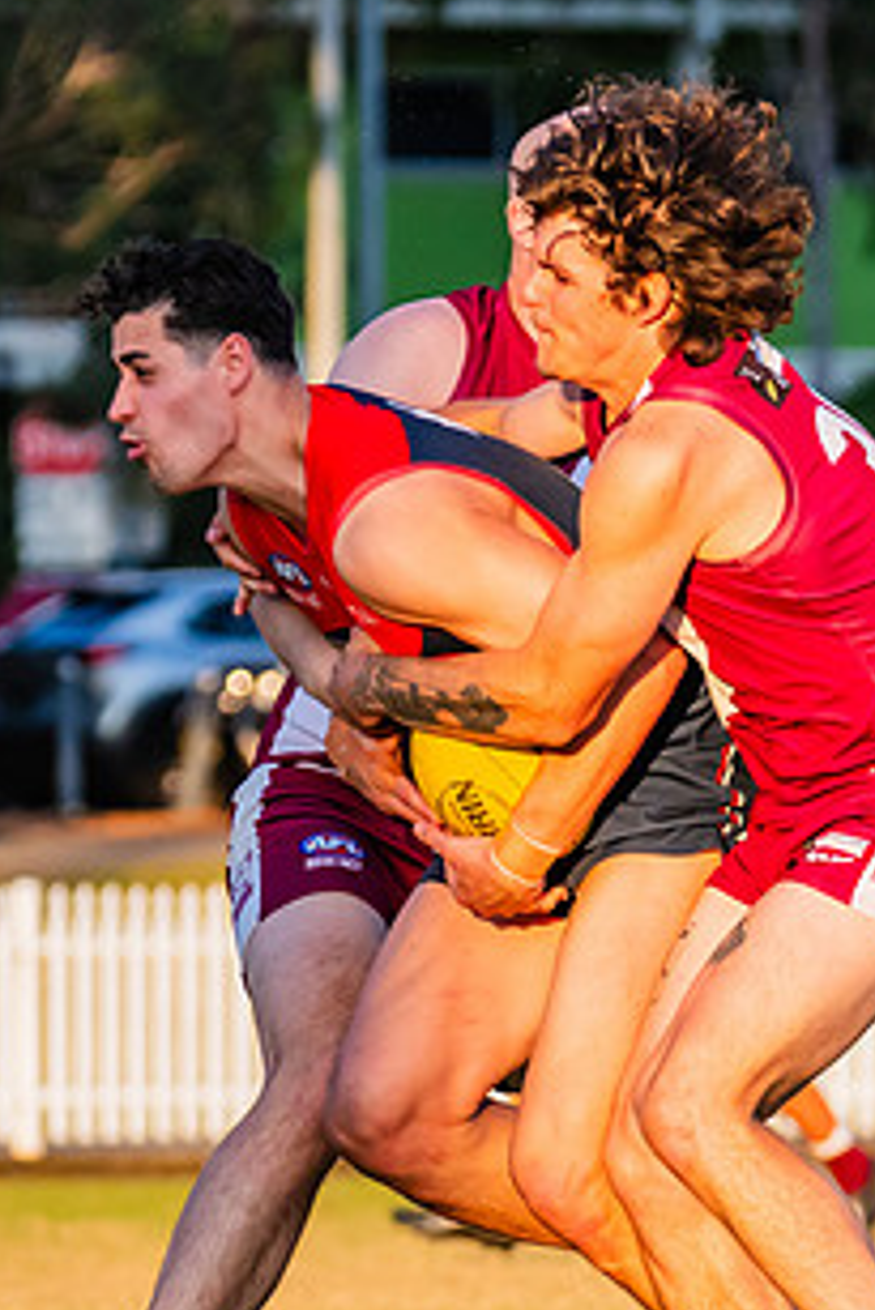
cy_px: 1059
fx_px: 24871
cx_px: 728
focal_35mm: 683
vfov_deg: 3.0
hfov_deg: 2.0
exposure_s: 1/1000
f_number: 7.1
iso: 800
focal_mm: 250
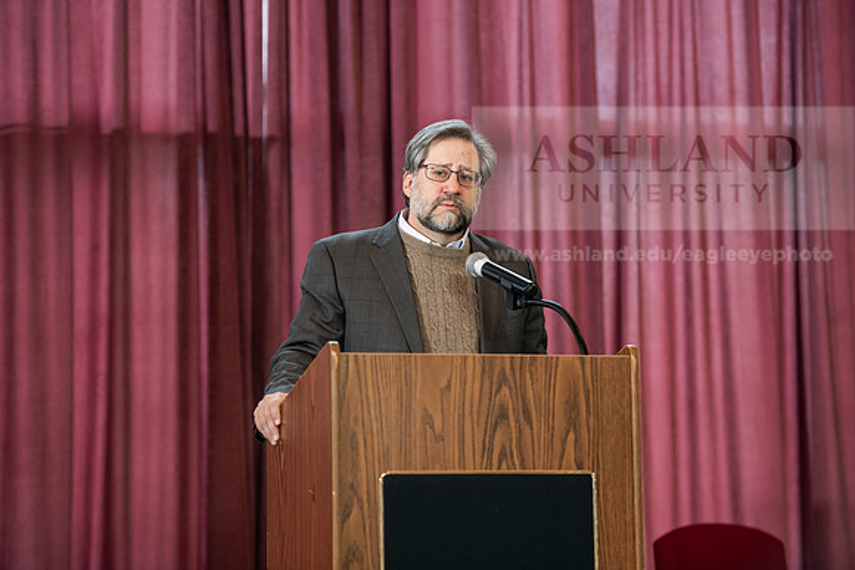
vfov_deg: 12.5
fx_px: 2613
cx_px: 428
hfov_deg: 18.6
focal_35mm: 110
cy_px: 285
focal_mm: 110
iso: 1600
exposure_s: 1/200
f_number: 3.2
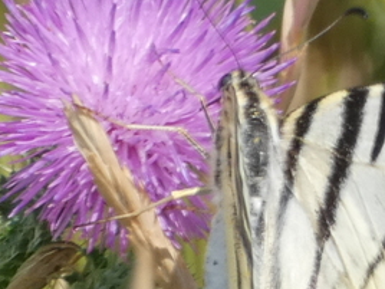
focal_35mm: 956
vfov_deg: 1.6
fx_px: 10633
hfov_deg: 2.1
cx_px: 193
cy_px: 321
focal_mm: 53.8
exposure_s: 1/125
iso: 80
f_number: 5.5
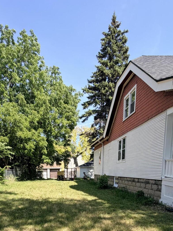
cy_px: 199
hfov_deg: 50.5
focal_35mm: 27
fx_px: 180
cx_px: 59
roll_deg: +1.3
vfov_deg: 57.8
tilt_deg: -8.0
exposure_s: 1/522
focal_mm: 2.22
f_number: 2.2
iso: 40
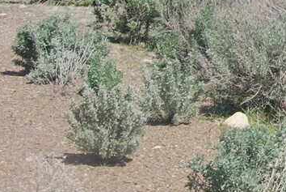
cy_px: -79
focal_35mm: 129
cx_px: 656
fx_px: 1026
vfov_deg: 10.4
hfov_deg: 12.8
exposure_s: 1/250
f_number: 8
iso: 100
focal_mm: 18
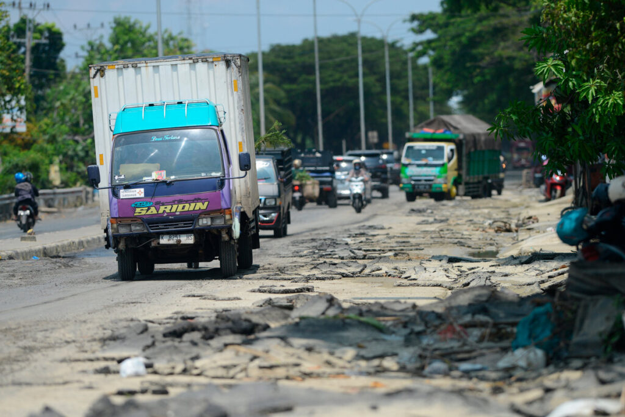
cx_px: 312
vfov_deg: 4.6
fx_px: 5211
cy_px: 208
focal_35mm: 300
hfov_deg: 6.9
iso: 400
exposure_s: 1/4000
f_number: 4
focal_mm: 300
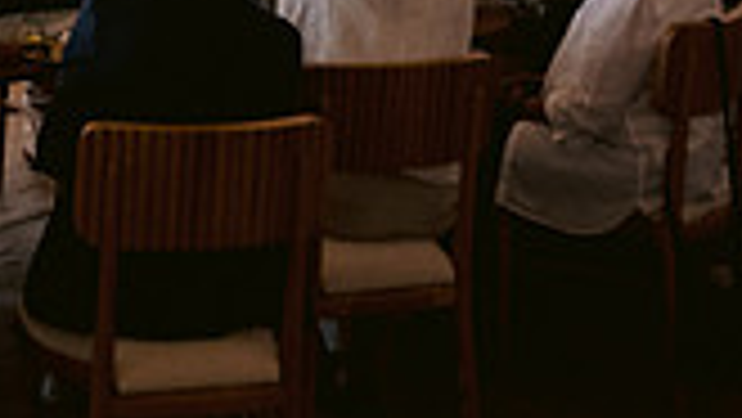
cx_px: 162
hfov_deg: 21.1
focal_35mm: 100
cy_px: -499
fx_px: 1968
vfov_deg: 10.8
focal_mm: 35
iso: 1250
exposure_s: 1/160
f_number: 3.2
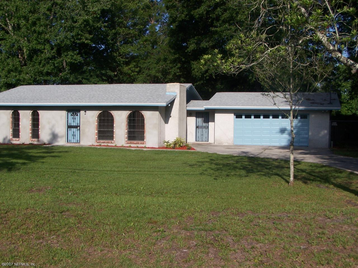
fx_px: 496
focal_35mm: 48
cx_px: 179
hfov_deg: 39.7
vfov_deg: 30.3
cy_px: 134
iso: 80
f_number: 4
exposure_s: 1/800
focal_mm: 8
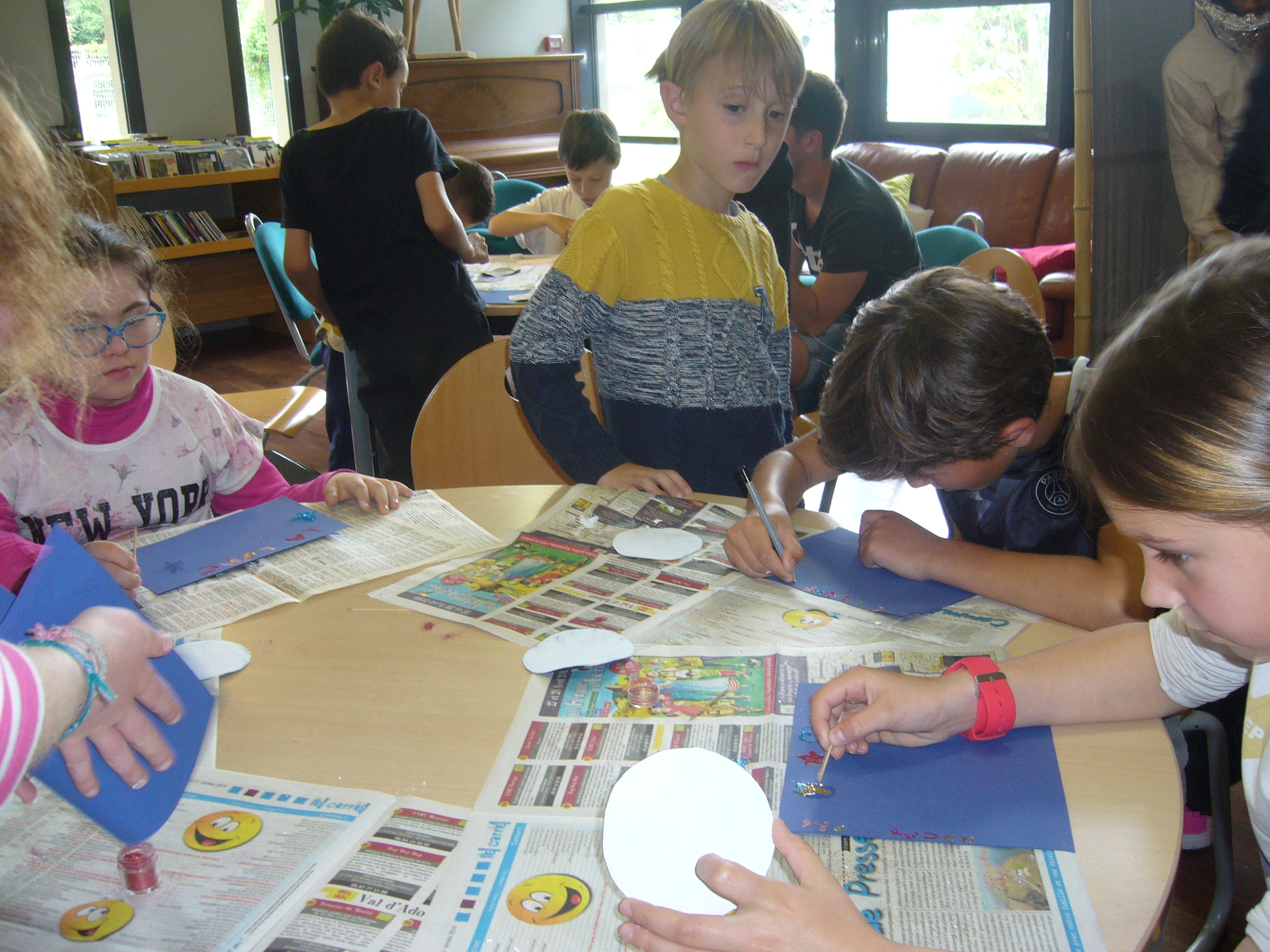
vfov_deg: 40.7
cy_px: 476
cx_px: 635
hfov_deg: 52.6
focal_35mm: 35
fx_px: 1284
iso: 100
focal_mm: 5.8
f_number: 2.8
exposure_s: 1/30
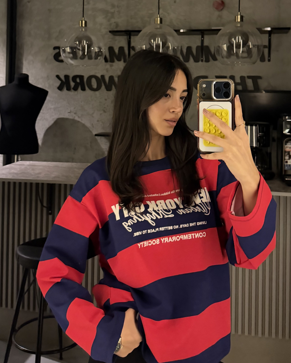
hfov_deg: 54.9
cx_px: 151
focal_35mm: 26
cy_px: 189
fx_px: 280
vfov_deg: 66.0
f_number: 1.78
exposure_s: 1/30
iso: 1000
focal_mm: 6.76
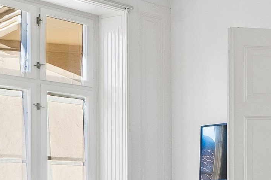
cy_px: 184
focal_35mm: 76
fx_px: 572
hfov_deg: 21.9
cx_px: 411
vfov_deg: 17.5
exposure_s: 1/8
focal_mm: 12
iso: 200
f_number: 10
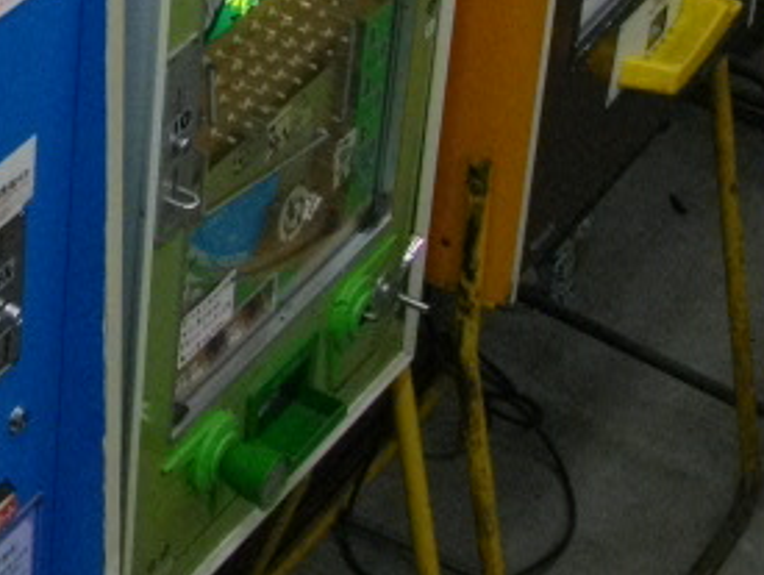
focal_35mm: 119
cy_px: -394
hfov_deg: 15.5
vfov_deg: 11.7
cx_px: -294
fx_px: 2630
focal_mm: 5.7
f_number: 2.9
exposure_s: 1/50
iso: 239
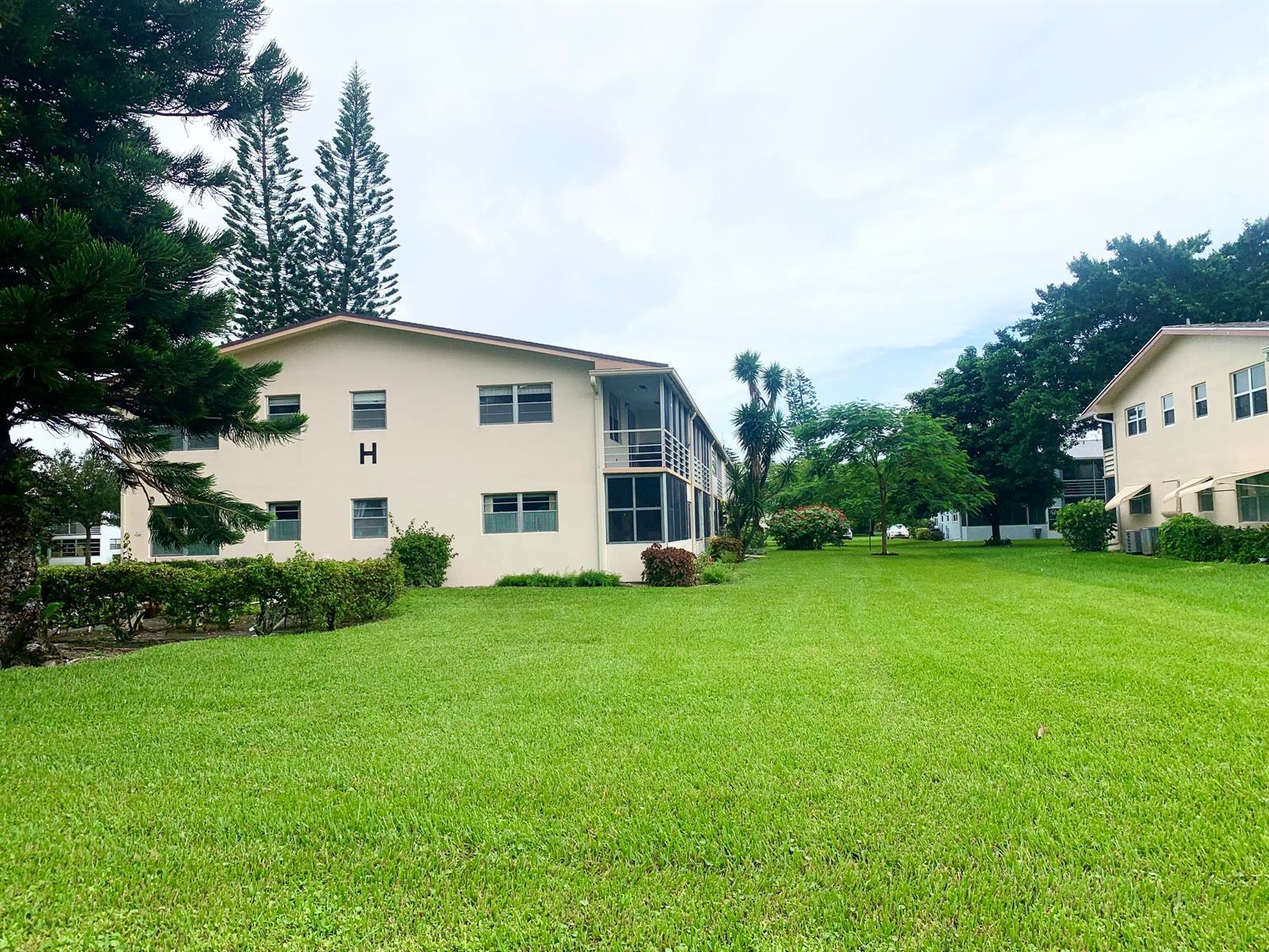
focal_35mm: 26
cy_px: 476
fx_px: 953
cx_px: 634
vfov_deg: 53.1
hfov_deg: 67.3
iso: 25
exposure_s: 1/2075
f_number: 1.8
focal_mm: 4.25
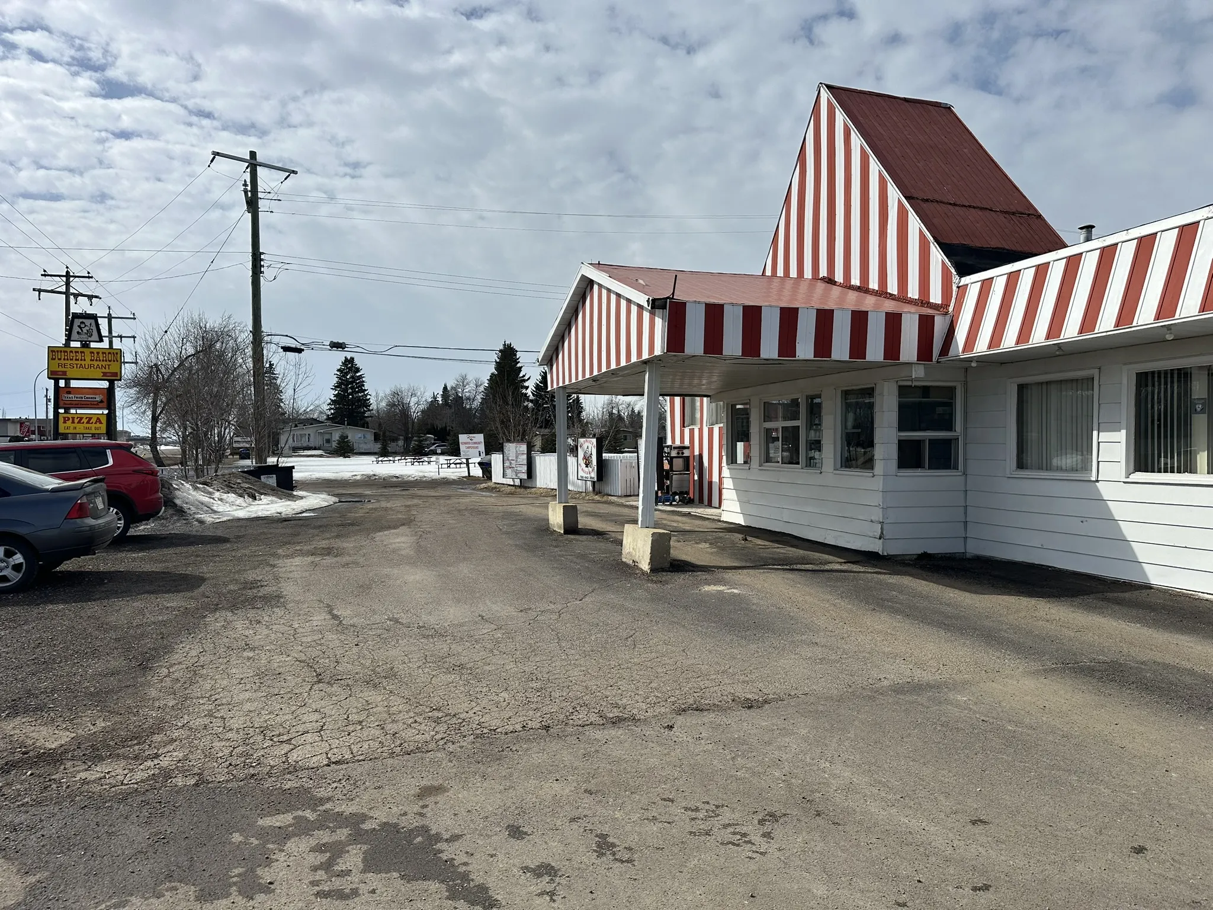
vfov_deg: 56.8
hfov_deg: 71.6
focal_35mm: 24
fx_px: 841
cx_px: 606
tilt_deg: -1.0
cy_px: 455
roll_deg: -0.3
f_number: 1.78
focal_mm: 6.86
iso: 80
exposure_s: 1/12048
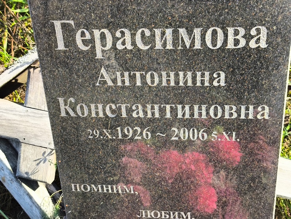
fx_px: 421
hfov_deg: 38.2
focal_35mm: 50
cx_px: 146
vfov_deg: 29.1
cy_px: 110
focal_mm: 4.71
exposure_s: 1/233
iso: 50
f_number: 1.7
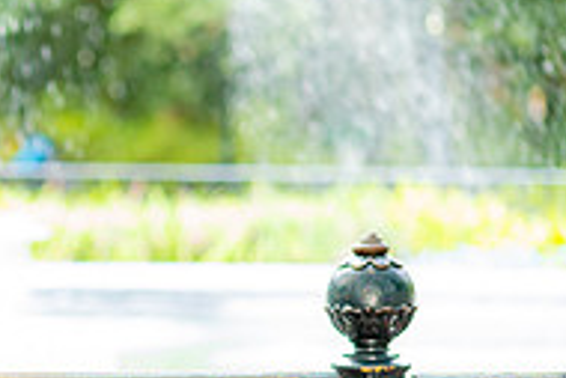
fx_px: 5208
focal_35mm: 331
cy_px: 365
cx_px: -262
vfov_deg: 4.2
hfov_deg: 6.2
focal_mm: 105
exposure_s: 1/200
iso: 200
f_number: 2.2
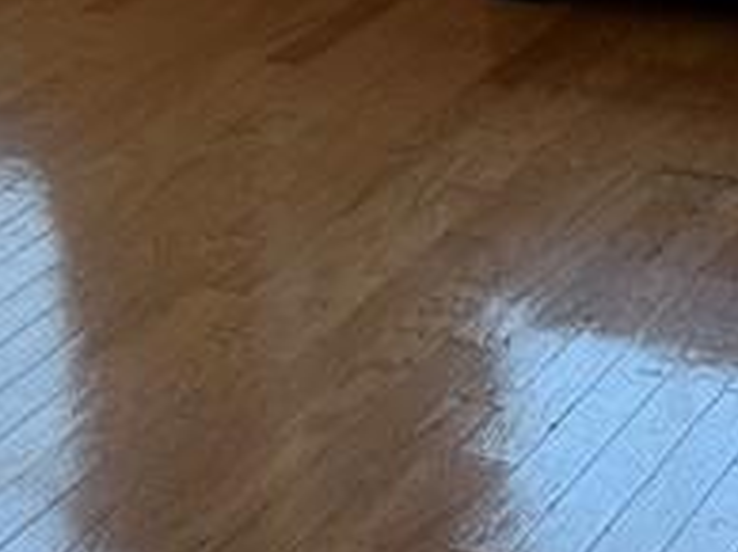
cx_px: 23
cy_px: -525
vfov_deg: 10.7
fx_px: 2704
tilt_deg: -2.0
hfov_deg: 15.3
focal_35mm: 127
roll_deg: +1.0
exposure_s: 1/195
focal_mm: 6.76
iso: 64
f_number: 1.78
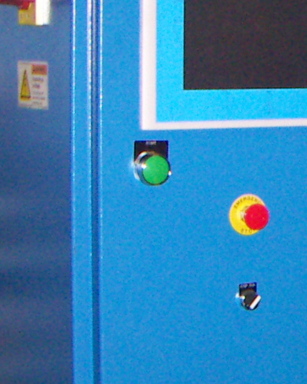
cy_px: 202
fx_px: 1521
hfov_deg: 10.5
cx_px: 630
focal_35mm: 134
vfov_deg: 14.4
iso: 200
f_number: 2.8
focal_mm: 4.7
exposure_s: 1/50
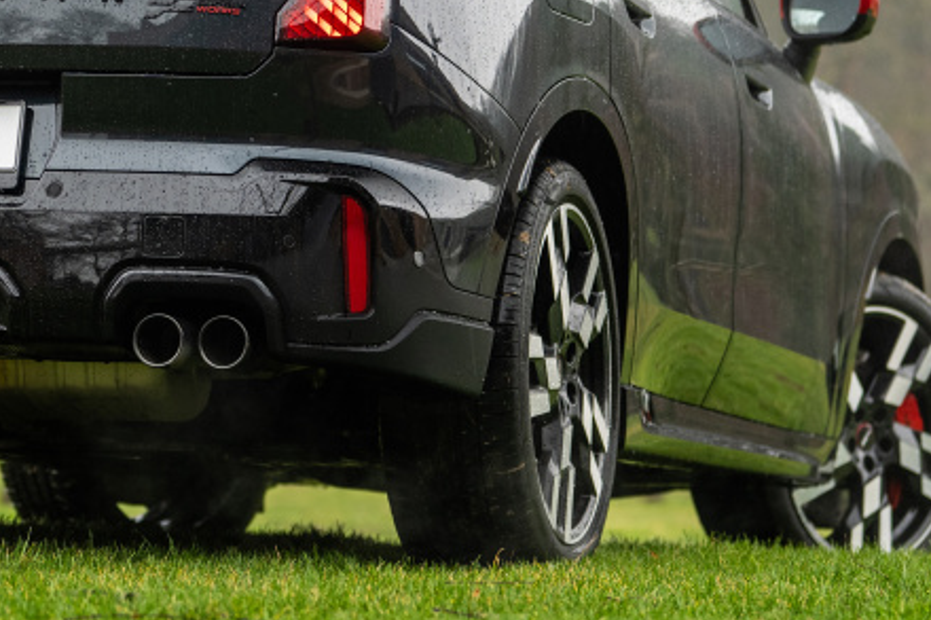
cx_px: 262
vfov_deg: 7.2
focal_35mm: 191
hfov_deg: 10.8
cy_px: 89
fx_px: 4937
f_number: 2.8
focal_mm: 70
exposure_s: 1/100
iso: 320
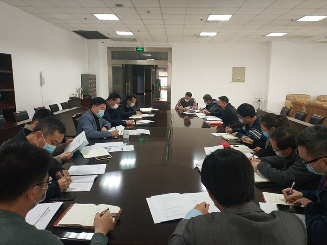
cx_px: 164
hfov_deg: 56.8
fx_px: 302
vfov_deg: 44.1
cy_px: 122
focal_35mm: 32
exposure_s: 1/25
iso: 383
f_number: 2
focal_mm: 4.5
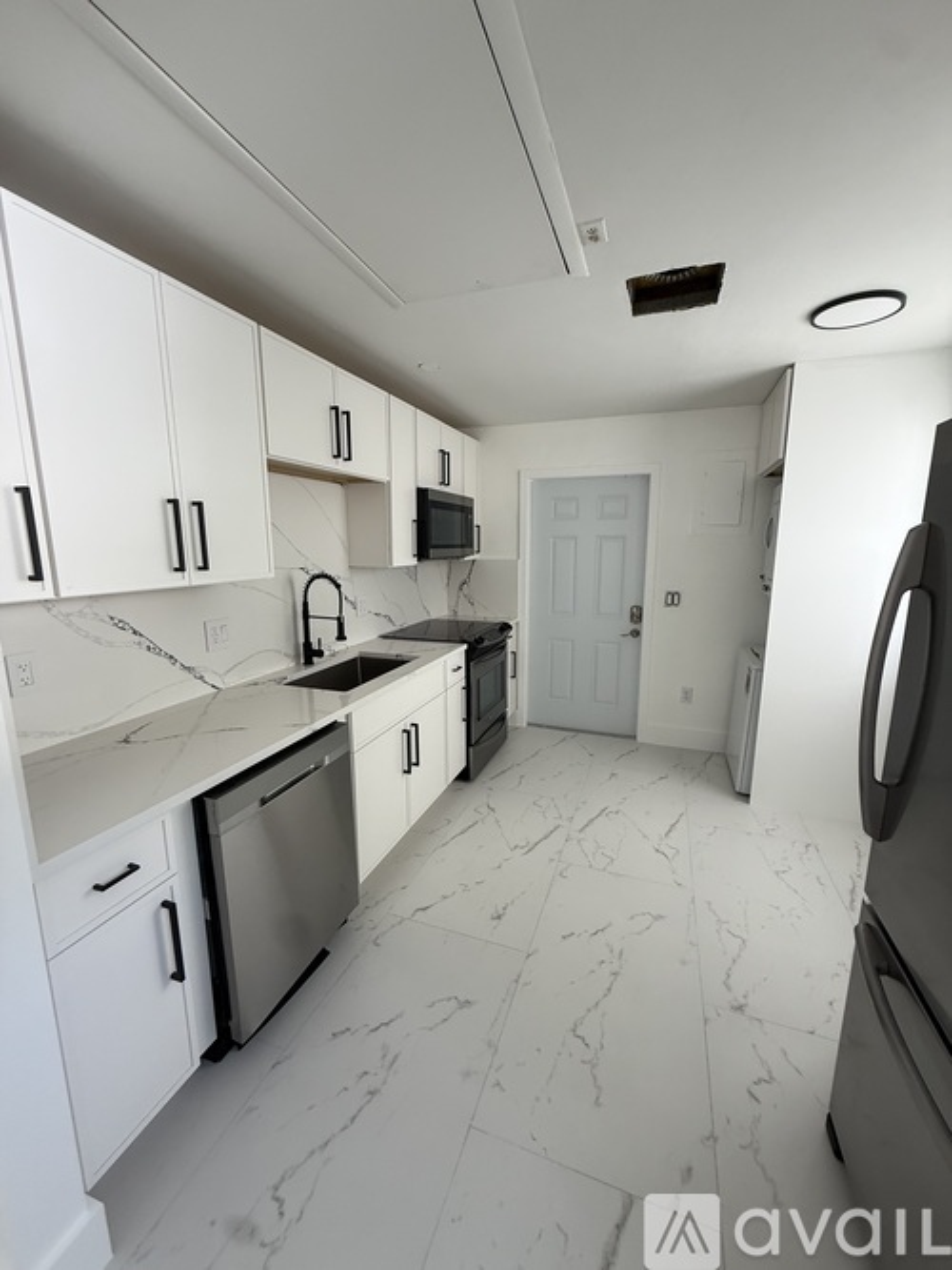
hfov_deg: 85.7
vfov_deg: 102.1
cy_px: 635
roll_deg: -0.8
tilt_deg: -9.3
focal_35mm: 14
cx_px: 476
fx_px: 514
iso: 160
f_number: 2.2
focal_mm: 2.22
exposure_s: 1/99
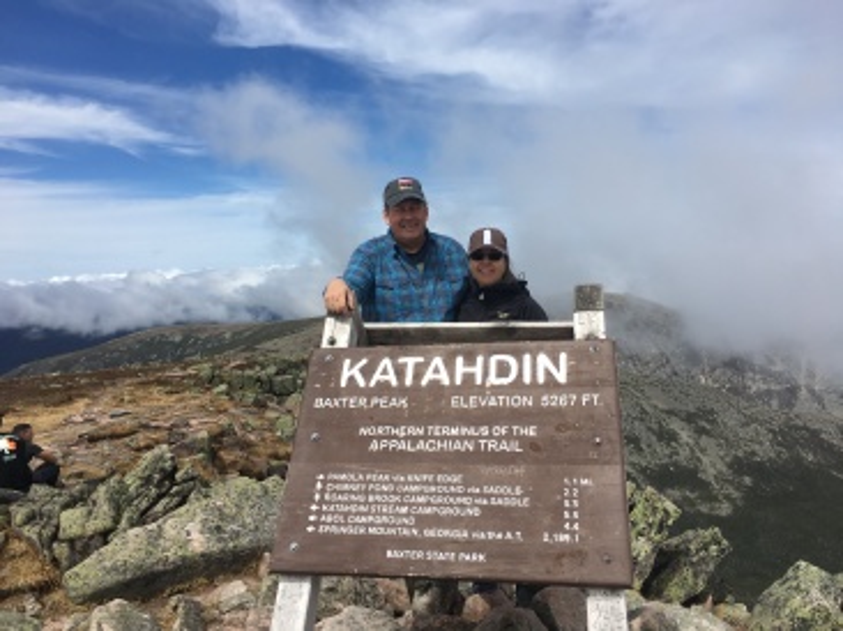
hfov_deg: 61.7
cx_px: 422
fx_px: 706
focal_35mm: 29
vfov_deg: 48.2
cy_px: 316
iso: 25
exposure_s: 1/2481
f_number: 2.2
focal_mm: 4.15
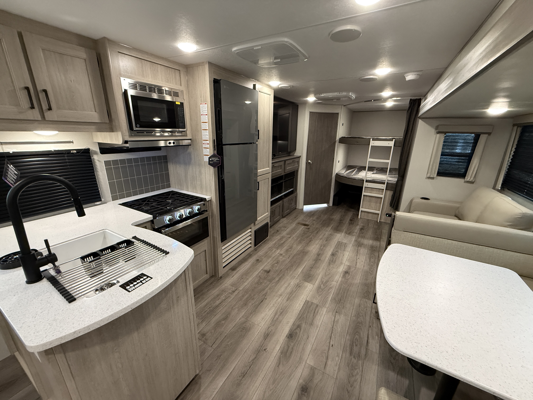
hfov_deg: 102.1
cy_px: 200
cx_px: 266
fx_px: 216
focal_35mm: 14
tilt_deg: -17.7
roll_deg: -0.7
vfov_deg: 85.7
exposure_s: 1/50
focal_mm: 2.22
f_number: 2.2
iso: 500
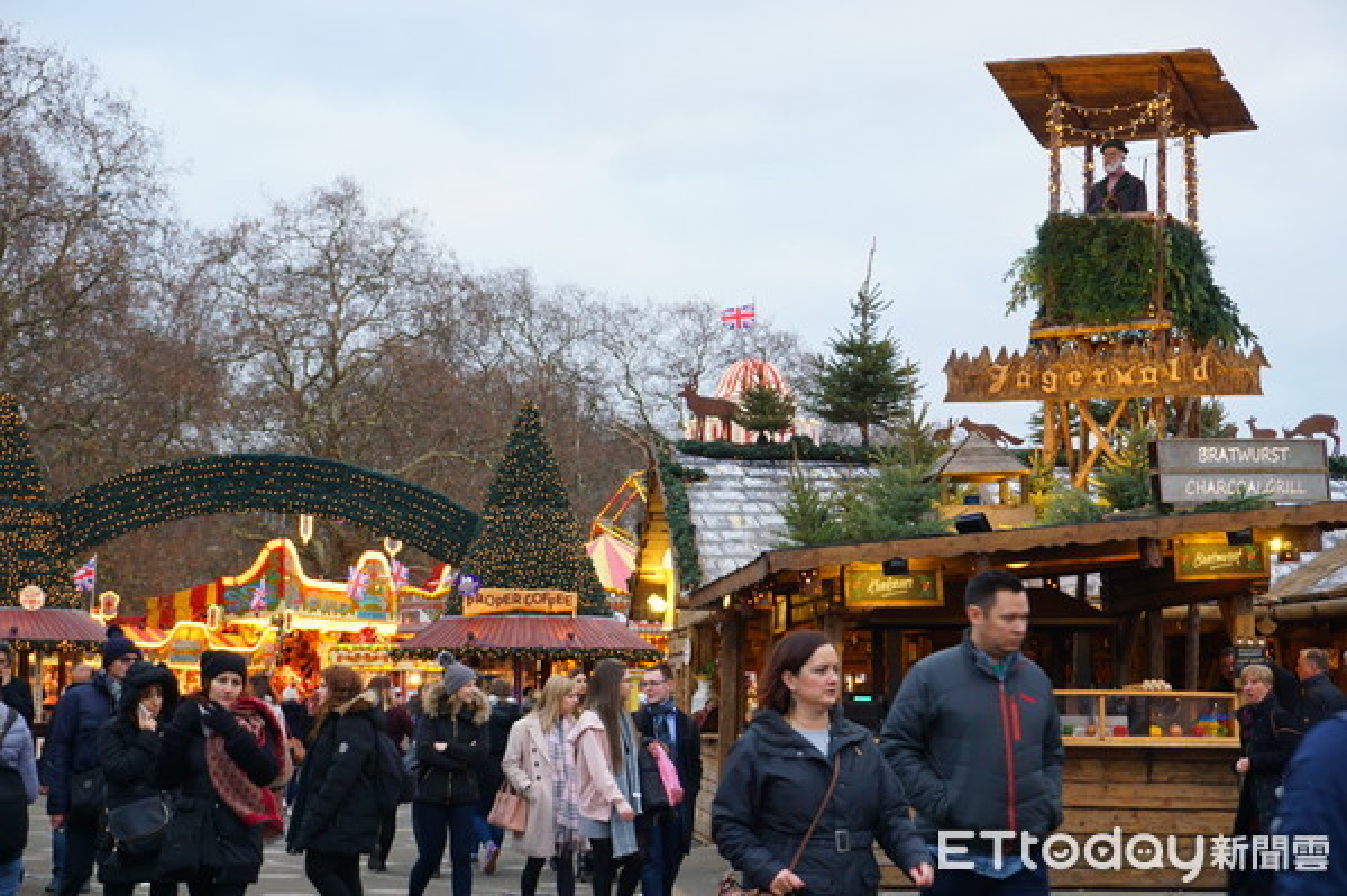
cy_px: 448
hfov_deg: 32.7
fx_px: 2299
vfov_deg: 22.0
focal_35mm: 62
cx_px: 674
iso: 400
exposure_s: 1/80
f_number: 5.6
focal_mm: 41
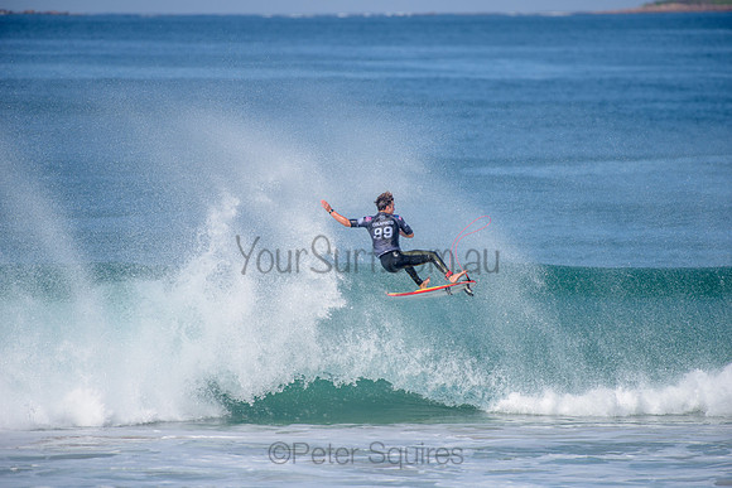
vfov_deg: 2.8
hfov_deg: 4.1
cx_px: 366
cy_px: 244
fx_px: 10169
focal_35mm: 500
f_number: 5.6
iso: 160
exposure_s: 1/2000
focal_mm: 500
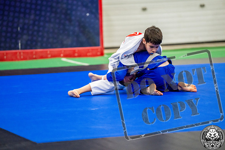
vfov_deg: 6.9
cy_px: 75
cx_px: 112
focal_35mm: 200
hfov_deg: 10.3
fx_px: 1250
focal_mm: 200
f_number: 2.8
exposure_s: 1/500
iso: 5000
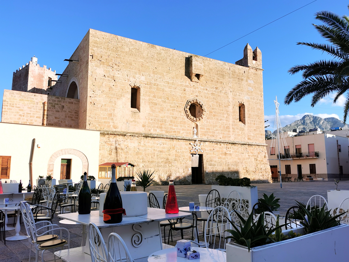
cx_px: 174
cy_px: 131
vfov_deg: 48.2
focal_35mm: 29
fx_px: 292
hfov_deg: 61.7
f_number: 1.6
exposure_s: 1/2532
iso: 50
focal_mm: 5.56
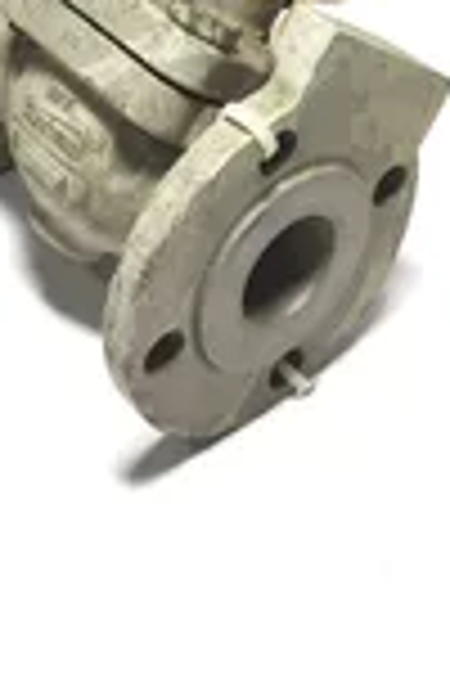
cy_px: -216
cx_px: 90
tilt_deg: -28.1
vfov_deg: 21.3
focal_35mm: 86
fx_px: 1612
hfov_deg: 15.8
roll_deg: +0.9
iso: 25
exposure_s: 1/50
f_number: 2.4
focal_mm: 3.3
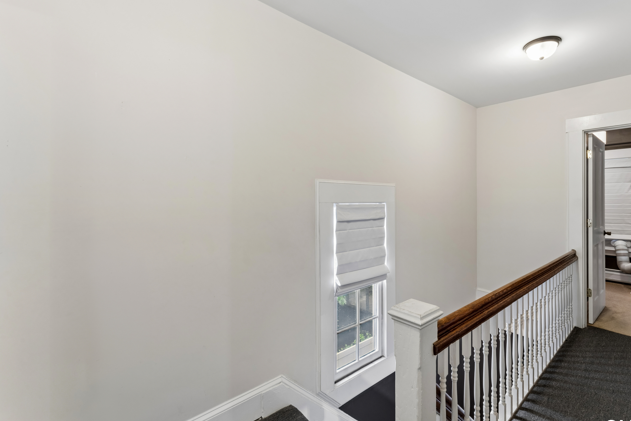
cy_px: 198
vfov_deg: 73.7
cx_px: 353
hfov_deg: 96.3
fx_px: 280
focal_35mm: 16
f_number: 13
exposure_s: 1/2
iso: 400
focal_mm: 14
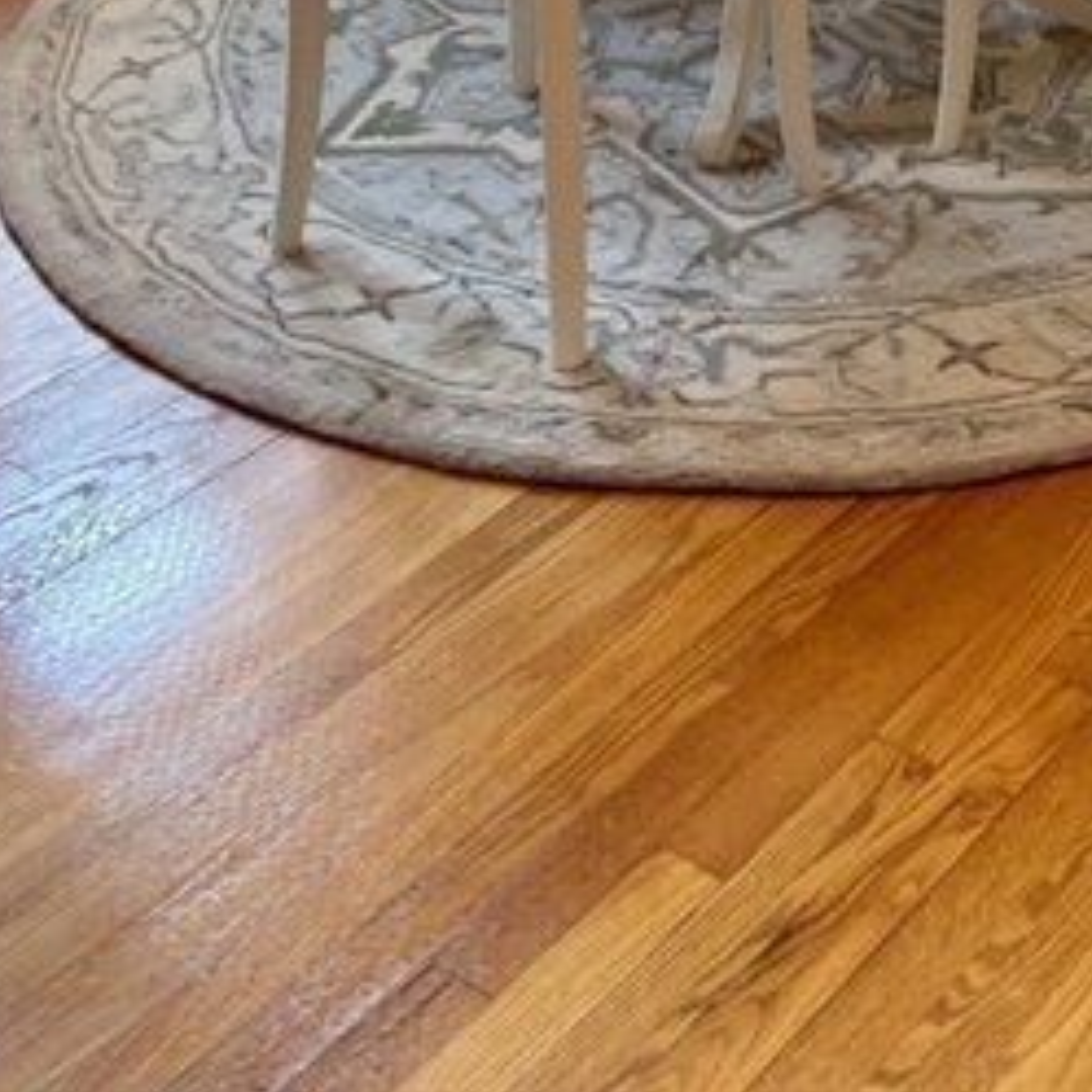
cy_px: -588
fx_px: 2534
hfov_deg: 24.1
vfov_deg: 20.5
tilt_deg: -10.3
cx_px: 816
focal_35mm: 71
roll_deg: +1.0
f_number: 1.6
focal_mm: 4.2
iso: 125
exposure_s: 1/120
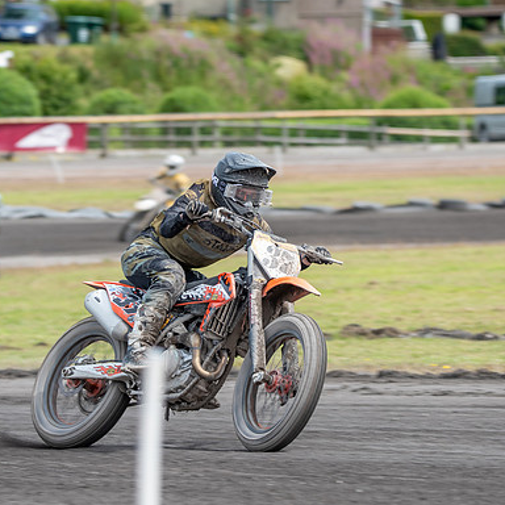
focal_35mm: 405
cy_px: 271
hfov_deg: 4.3
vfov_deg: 4.3
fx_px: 6685
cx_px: 174
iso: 200
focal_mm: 220
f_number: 5.6
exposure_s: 1/400
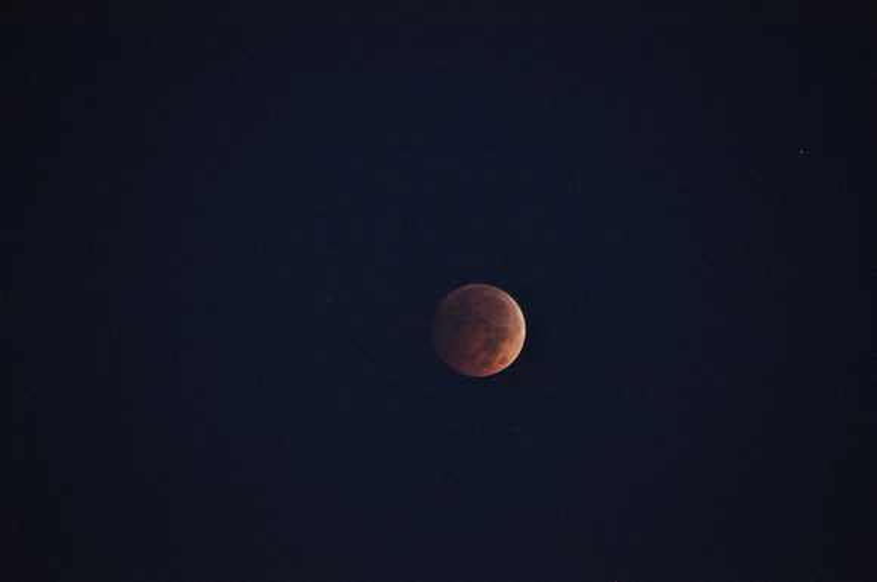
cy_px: 291
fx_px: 9852
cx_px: 438
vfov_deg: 3.4
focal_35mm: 405
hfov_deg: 5.1
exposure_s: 1/4
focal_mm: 270
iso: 3200
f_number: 6.3
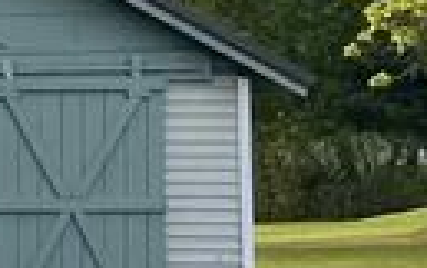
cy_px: 112
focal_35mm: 218
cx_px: -1155
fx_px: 2540
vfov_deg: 6.0
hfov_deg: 7.5
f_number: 1.6
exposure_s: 1/701
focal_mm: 5.1
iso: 50
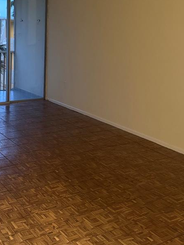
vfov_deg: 38.6
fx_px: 340
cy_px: 60
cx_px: 54
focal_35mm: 48
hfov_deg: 29.9
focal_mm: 6.76
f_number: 1.78
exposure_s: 1/40
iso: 1000
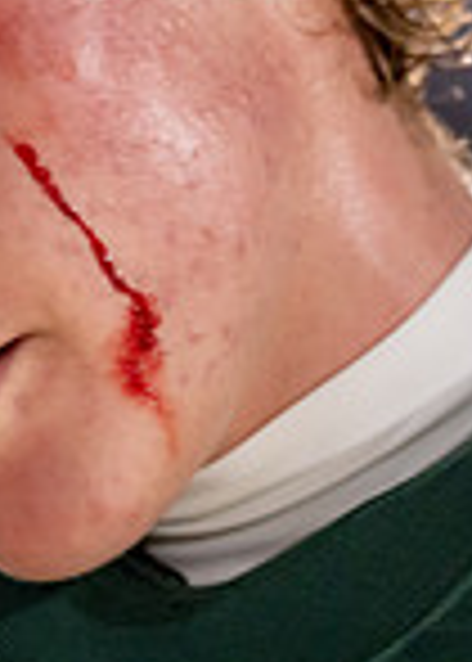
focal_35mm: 616
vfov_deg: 3.3
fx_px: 11561
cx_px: -63
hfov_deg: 2.3
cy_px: 399
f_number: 2
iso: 1600
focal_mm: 135
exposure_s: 1/400
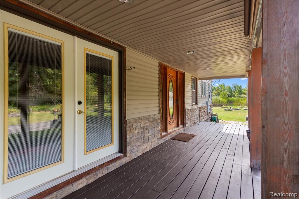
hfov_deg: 93.3
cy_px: 100
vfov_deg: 70.5
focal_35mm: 17
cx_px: 150
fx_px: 141
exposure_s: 1/60
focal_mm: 17
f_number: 9
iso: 320
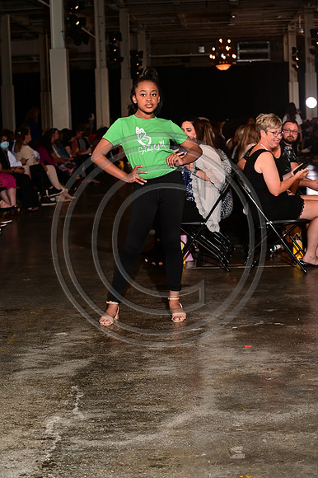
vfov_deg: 28.9
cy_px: 239
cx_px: 159
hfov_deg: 19.4
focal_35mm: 70
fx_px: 929
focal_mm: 70
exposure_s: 1/125
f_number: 6.3
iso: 1000
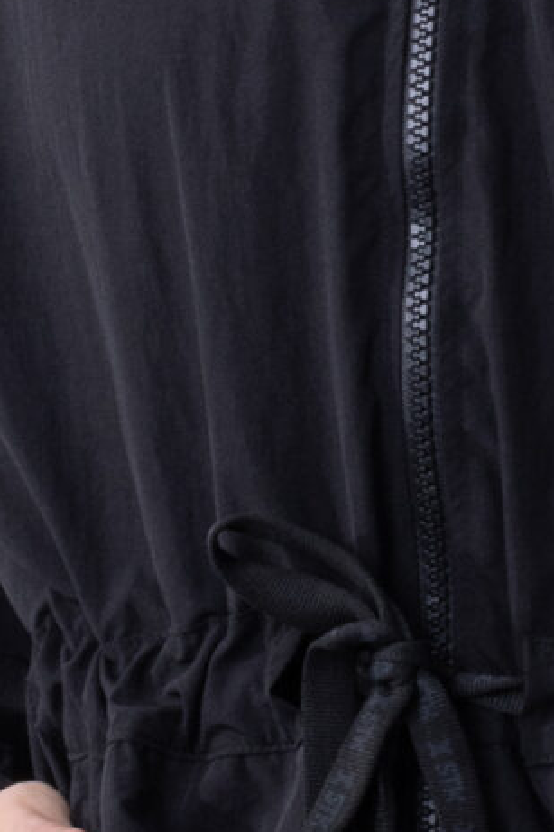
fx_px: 9240
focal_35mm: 400
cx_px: 600
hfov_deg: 3.4
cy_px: 348
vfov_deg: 5.2
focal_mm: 48
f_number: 14
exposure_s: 1/160
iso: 160
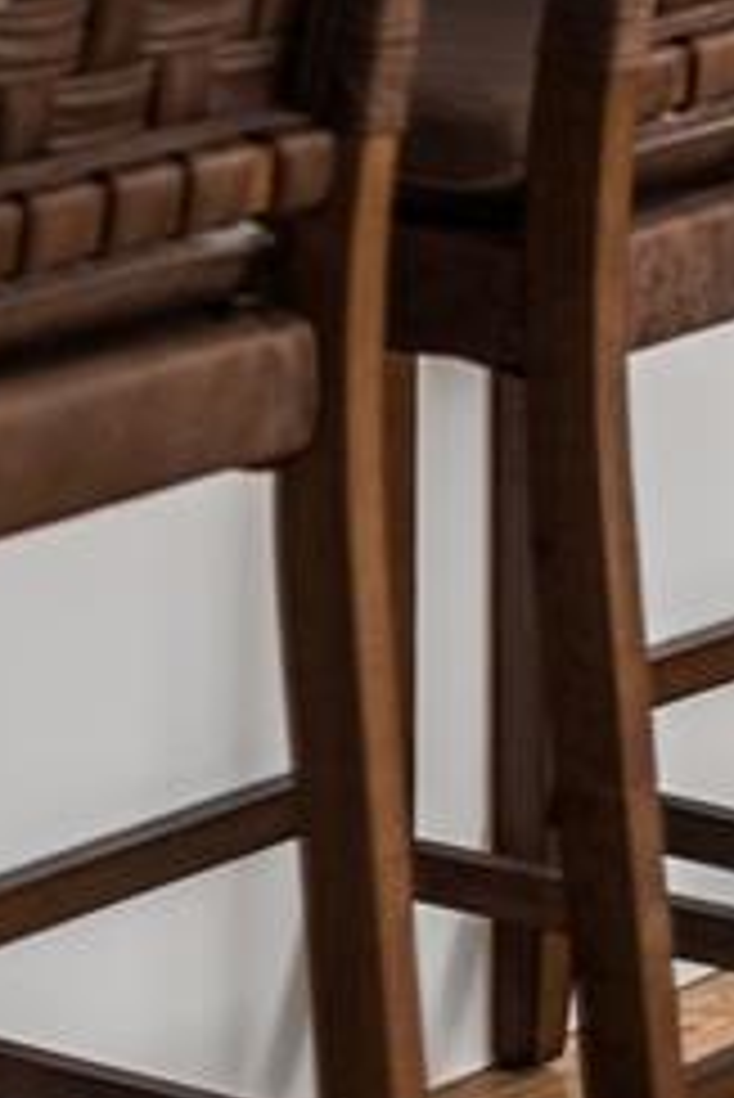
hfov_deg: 5.6
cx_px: -50
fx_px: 7512
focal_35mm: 246
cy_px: -1314
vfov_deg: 7.9
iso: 200
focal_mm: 50
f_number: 1.8
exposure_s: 1/30
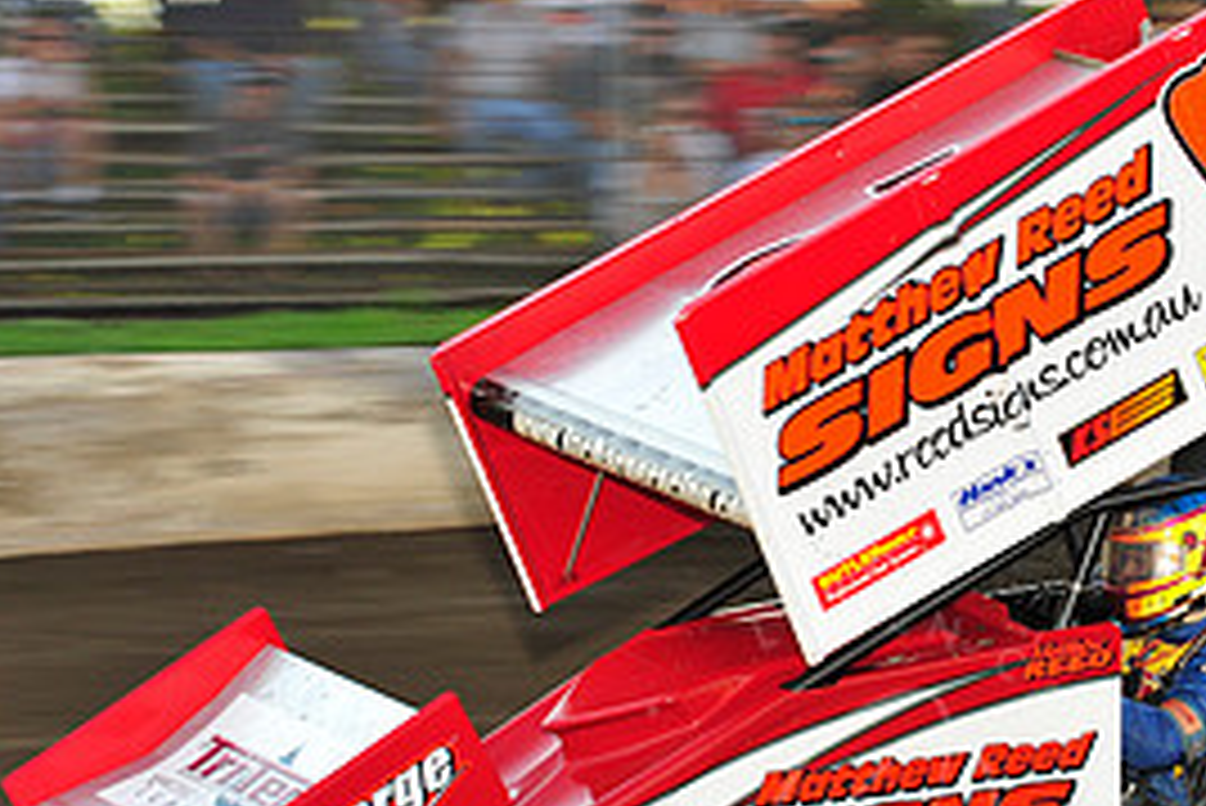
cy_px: 455
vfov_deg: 5.7
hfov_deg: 8.5
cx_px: 855
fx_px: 8111
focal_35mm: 242
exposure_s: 1/320
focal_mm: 112
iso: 640
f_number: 8
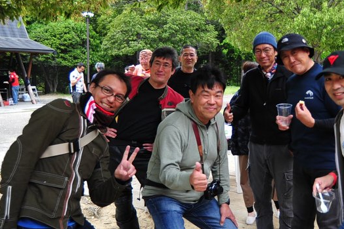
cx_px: 253
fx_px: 382
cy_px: 80
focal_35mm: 40
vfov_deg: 33.2
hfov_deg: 46.9
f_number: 3.8
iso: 200
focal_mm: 21
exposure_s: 1/125
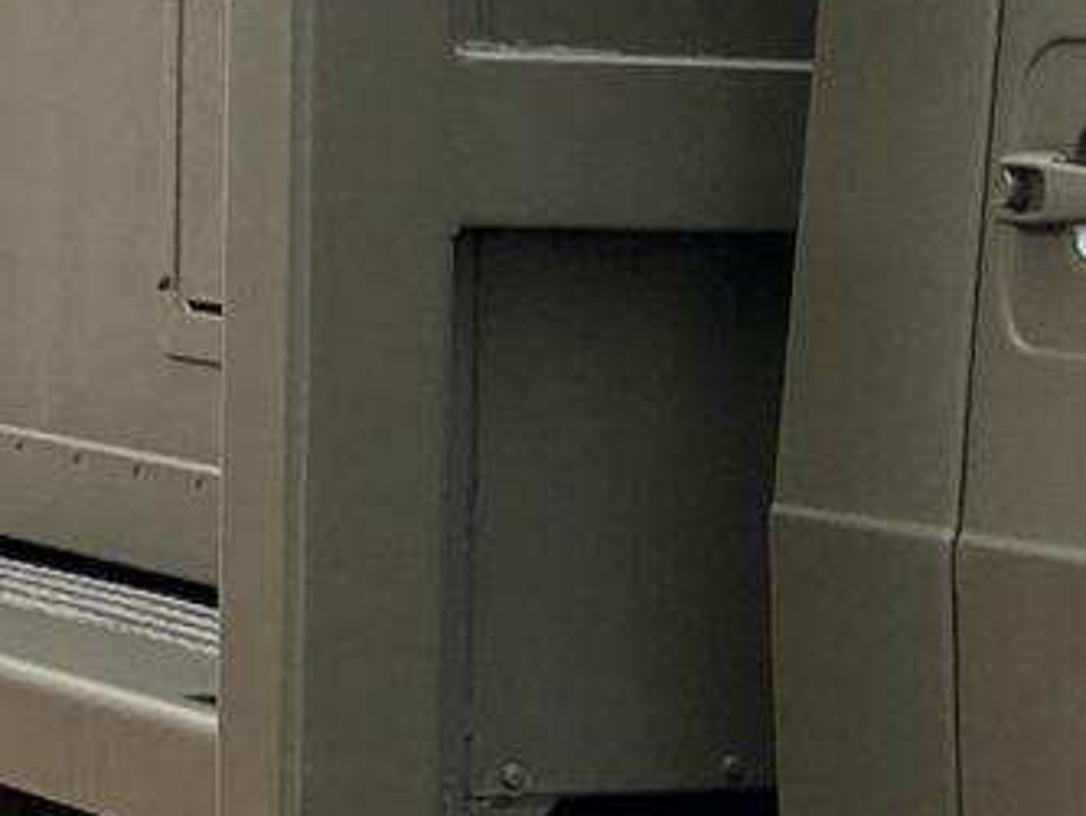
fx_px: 6277
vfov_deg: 7.4
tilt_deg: -4.1
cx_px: 2452
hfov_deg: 9.1
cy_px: 636
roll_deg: -2.2
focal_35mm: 200
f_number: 1.8
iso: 40
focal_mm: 4.25
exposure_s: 1/121
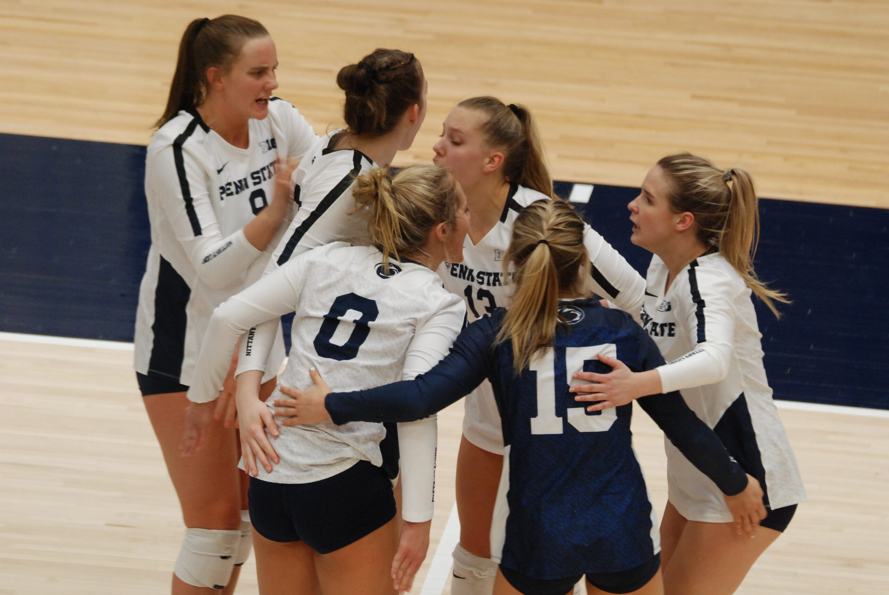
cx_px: 444
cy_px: 298
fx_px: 10385
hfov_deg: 4.9
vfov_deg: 3.3
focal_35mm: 420
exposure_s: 1/160
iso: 1000
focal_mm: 280
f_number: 6
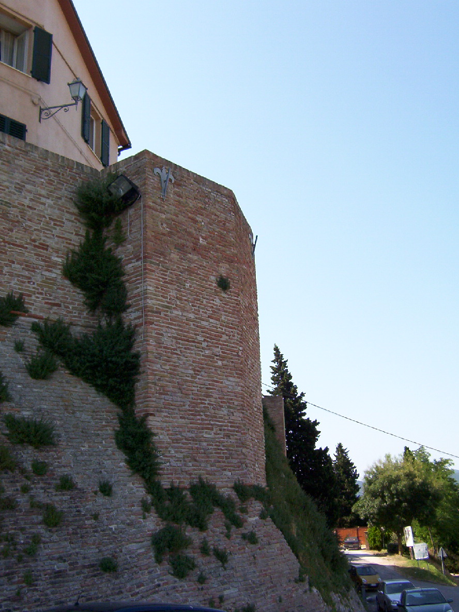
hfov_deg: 39.7
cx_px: 230
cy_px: 306
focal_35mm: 36
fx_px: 636
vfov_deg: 51.4
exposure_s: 1/388
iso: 100
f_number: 5.24
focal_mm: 5.54
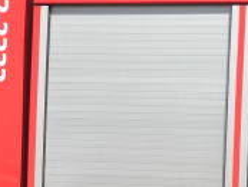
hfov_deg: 5.6
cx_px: -100
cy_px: 183
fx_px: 2516
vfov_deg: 4.2
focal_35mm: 351
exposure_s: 1/283
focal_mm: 16.9
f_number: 4.5
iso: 64
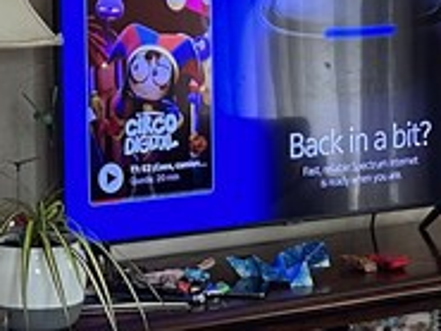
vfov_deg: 10.3
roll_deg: +0.6
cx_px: -21
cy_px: 64
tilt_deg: -4.2
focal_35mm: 144
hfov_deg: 13.5
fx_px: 1836
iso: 125
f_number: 1.5
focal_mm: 5.7
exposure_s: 1/62
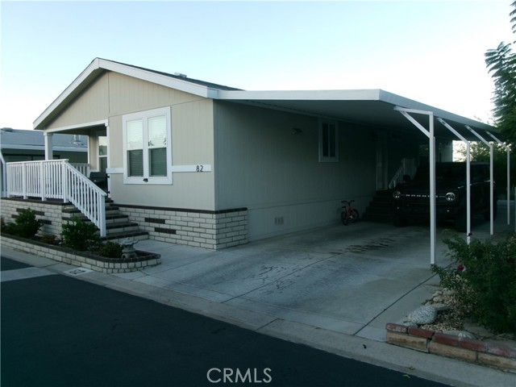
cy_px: 194
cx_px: 258
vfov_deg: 49.7
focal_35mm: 28
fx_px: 417
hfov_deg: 63.4
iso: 100
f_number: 3.9
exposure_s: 1/150
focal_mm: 5.1
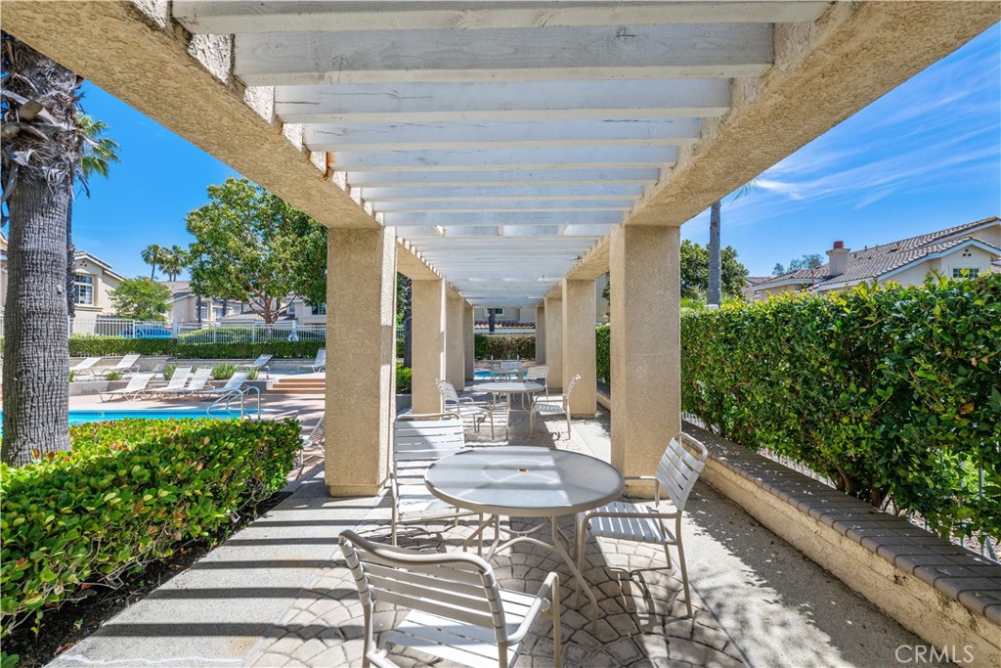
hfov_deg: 98.5
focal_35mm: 16
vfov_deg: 75.5
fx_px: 431
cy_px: 334
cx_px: 500
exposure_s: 1/1000
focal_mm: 15.5
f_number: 7.1
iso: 400
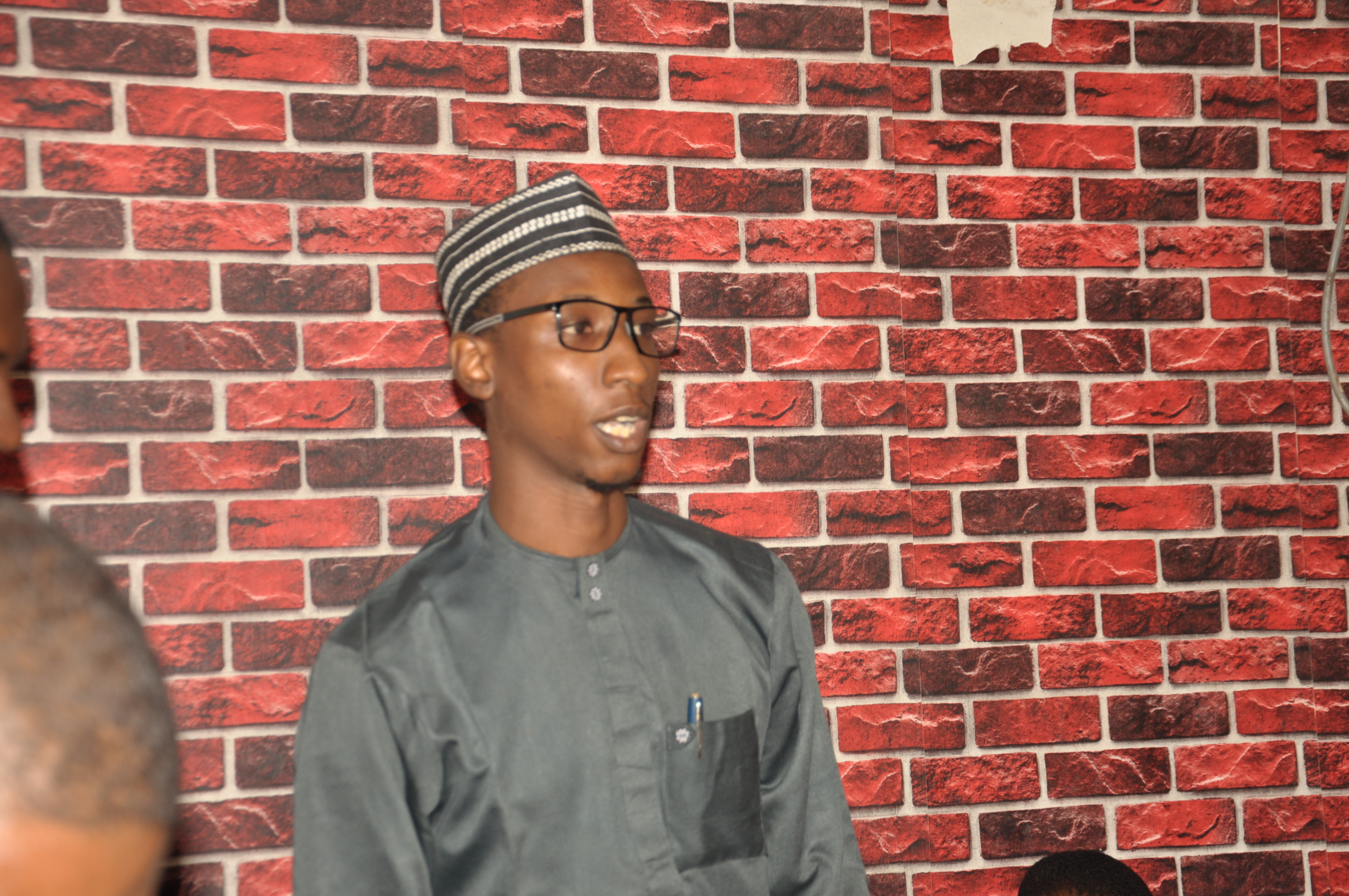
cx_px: 674
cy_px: 448
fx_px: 2358
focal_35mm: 63
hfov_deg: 31.9
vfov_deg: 21.5
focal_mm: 42
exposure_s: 1/60
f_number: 4.8
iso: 200
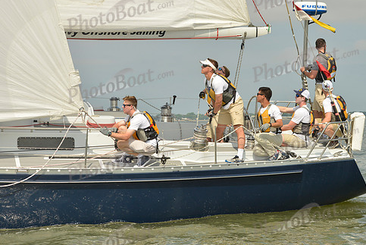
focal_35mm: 96
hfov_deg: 21.2
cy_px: 113
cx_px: 214
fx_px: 977
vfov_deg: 14.3
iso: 280
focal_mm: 80
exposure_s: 1/1250
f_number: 8
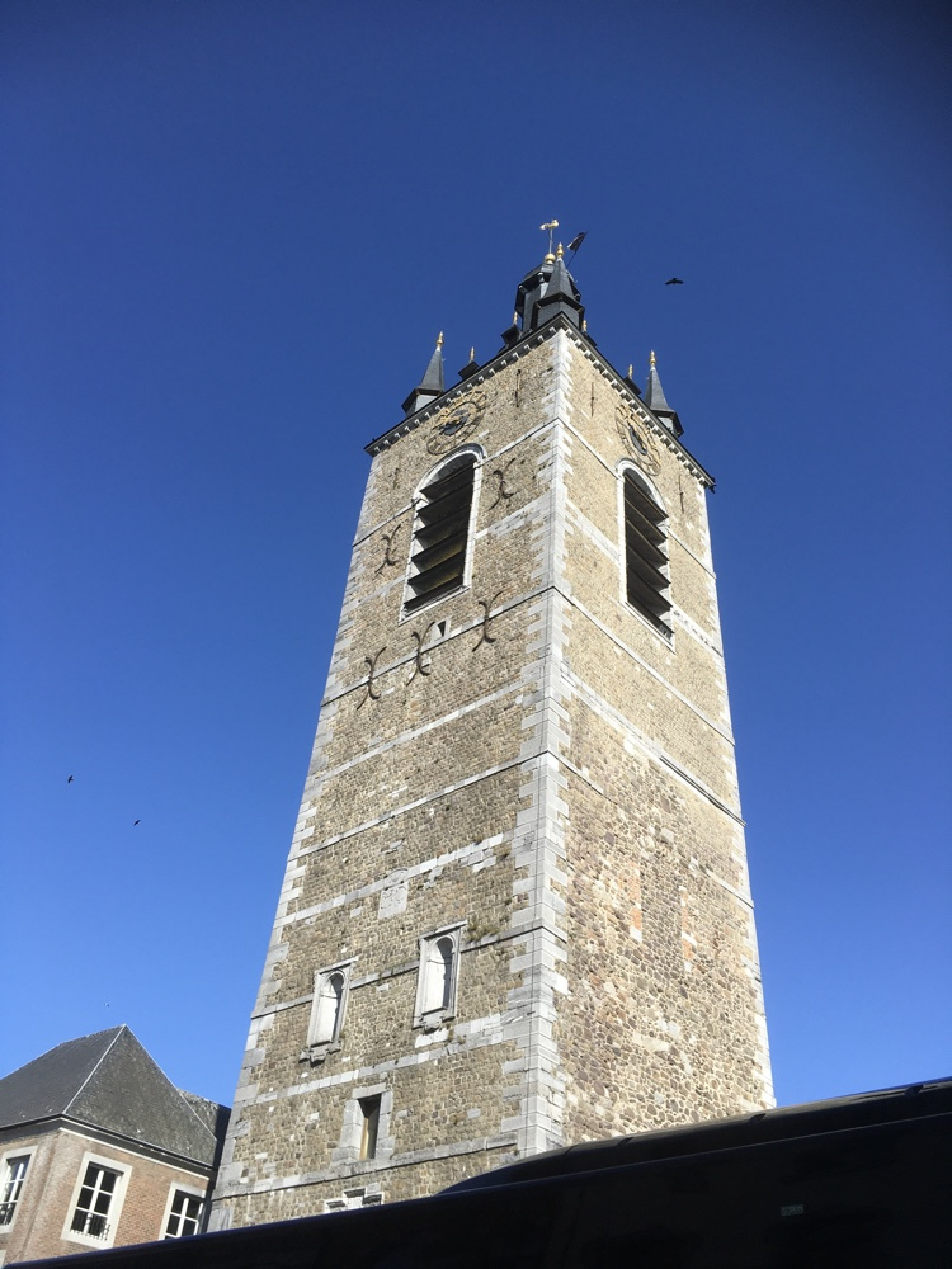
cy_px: 634
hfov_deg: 48.2
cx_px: 476
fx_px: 1063
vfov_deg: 61.7
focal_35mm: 29
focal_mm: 4.15
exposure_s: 1/1538
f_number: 2.2
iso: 25
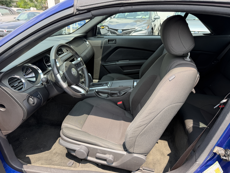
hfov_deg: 71.6
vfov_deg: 56.8
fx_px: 159
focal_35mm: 24
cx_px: 115
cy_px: 86
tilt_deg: -24.5
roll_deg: -1.0
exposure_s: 1/567
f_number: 1.78
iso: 80
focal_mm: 6.76
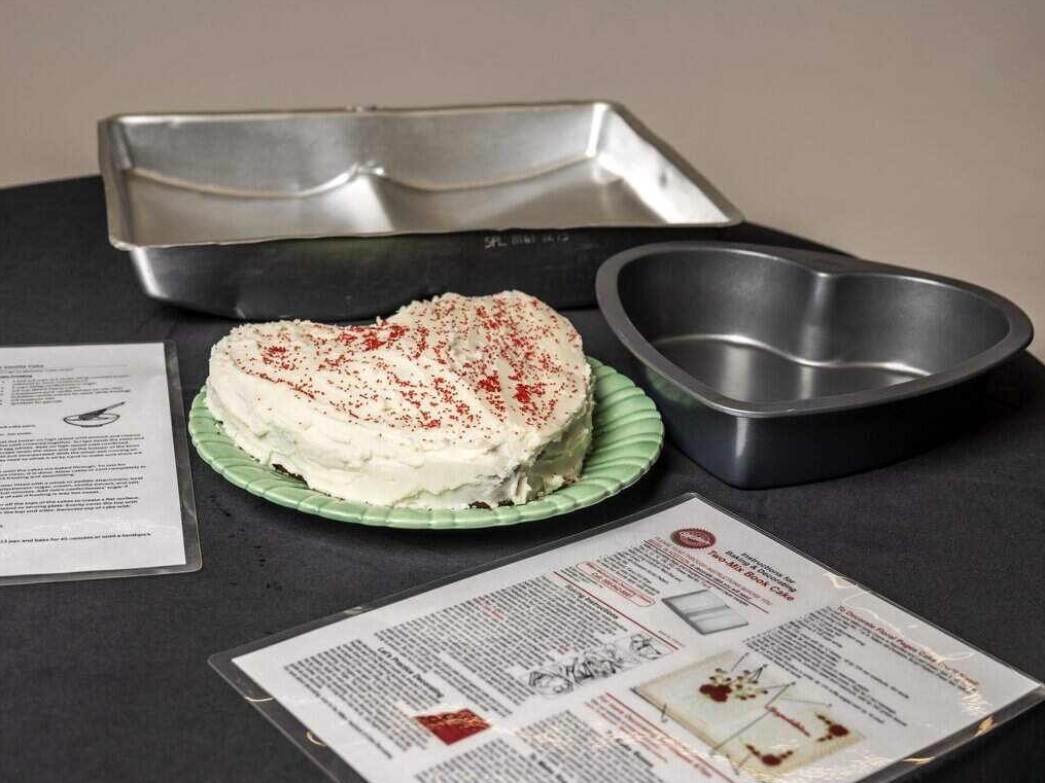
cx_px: 467
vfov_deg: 25.2
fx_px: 1751
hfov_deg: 33.2
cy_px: 407
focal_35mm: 58
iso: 32
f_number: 4.5
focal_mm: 34
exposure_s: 1/60
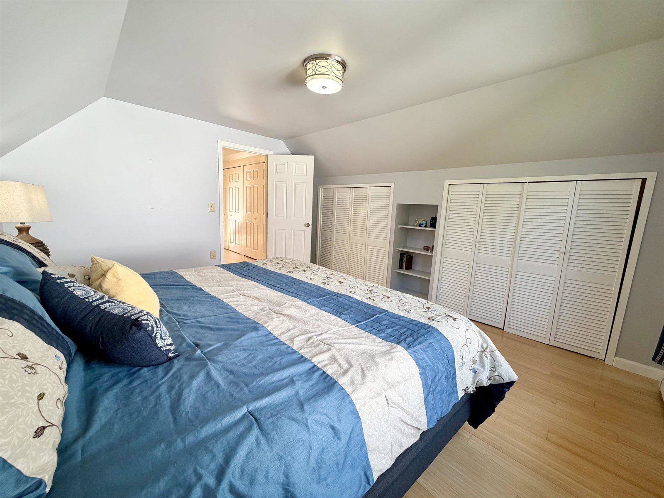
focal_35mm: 14
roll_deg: -2.6
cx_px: 332
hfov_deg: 102.1
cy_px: 249
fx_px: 269
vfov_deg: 85.7
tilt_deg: -9.1
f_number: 2.2
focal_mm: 2.22
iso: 125
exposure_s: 1/120
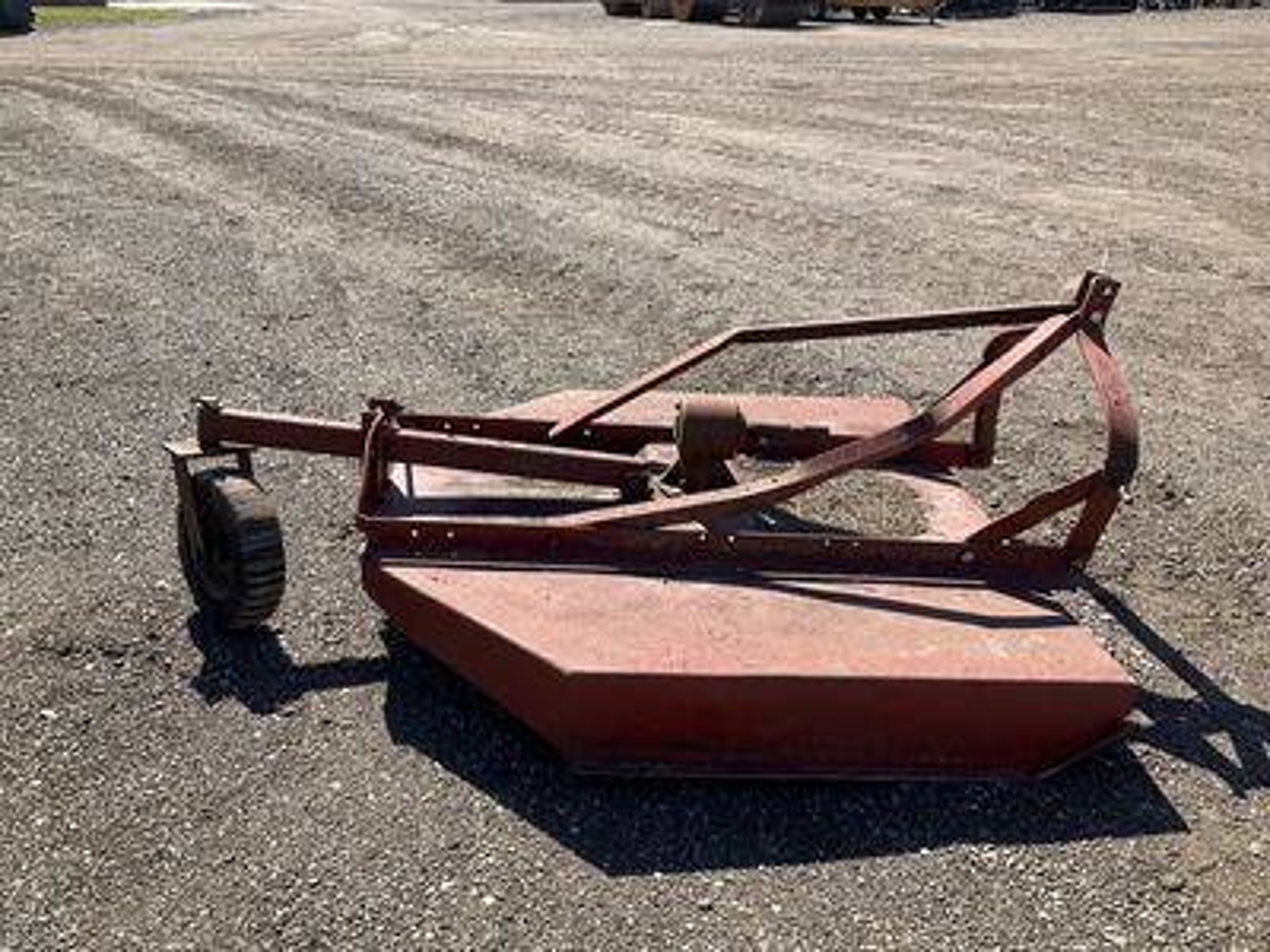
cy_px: 476
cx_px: 635
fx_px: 1064
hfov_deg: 61.7
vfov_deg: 48.2
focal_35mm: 29
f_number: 1.8
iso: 25
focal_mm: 3
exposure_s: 1/997
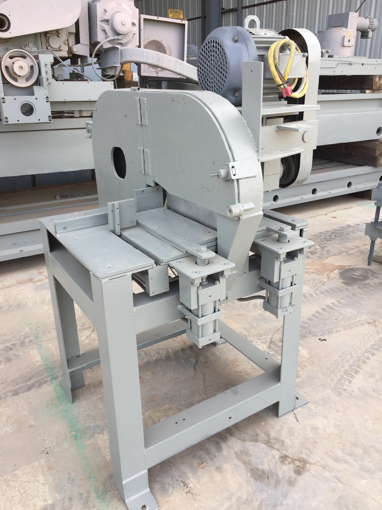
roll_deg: +1.1
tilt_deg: -23.6
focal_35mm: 29
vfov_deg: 61.7
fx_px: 427
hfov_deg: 48.2
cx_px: 191
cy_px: 255
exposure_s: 1/177
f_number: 2.2
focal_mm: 4.15
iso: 32
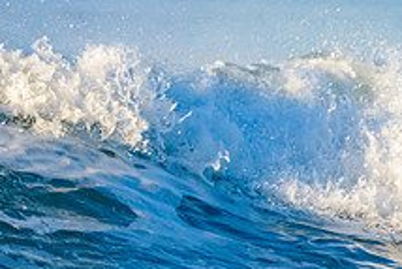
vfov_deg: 0.8
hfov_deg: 1.2
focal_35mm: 1712
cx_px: -235
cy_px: 192
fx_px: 19130
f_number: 5.6
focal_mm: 500
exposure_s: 1/2000
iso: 400
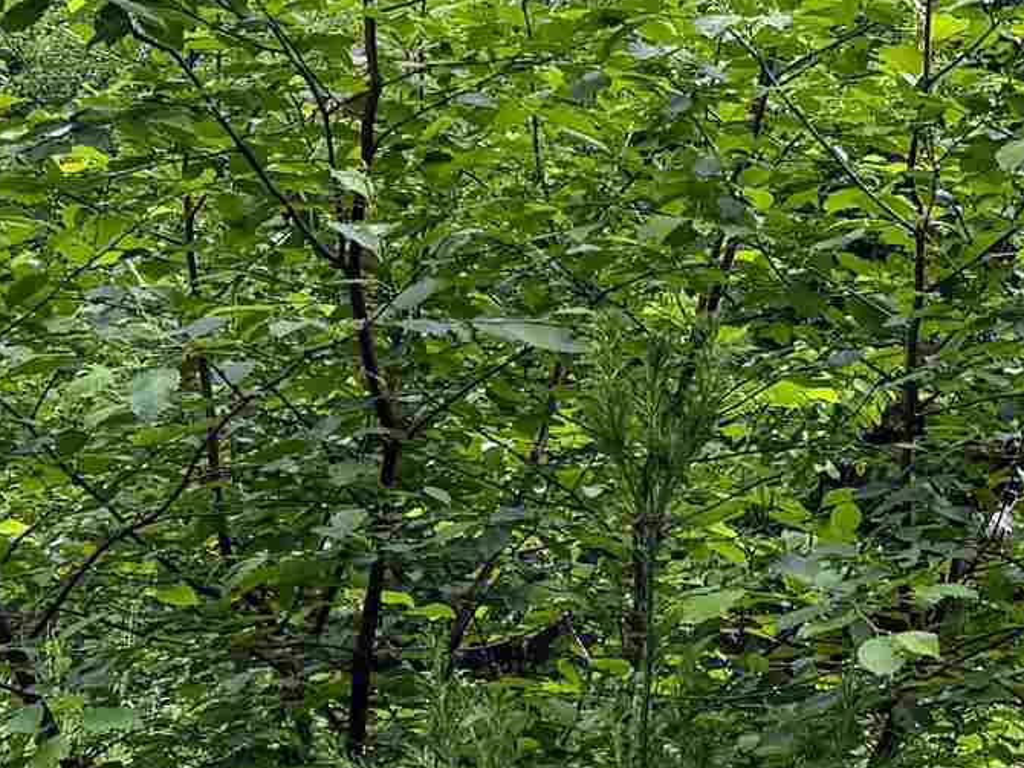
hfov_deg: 15.0
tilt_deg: +5.9
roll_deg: +0.6
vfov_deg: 13.3
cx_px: 1967
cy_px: 24
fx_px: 3255
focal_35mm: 110
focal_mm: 6.76
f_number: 1.78
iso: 100
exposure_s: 1/967
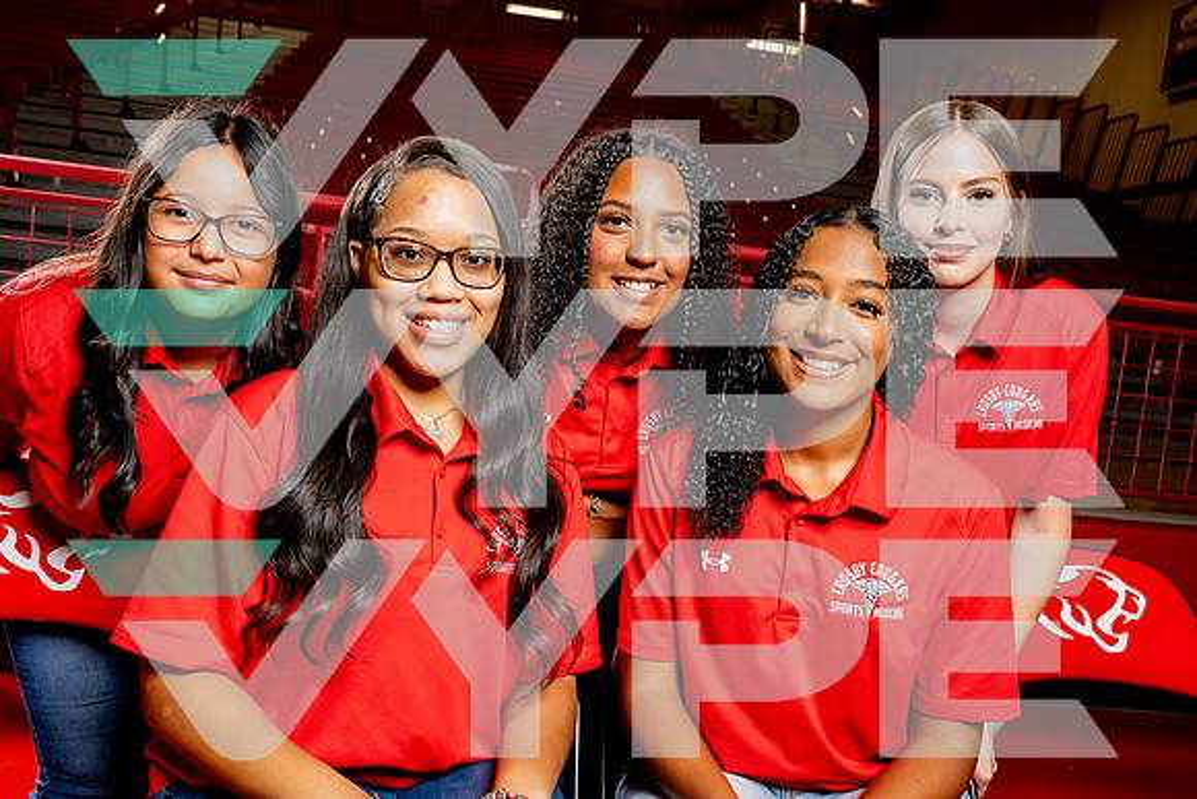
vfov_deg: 40.0
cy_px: 400
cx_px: 598
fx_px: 1097
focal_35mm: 33
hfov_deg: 57.2
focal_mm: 33
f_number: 8
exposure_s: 1/125
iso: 400
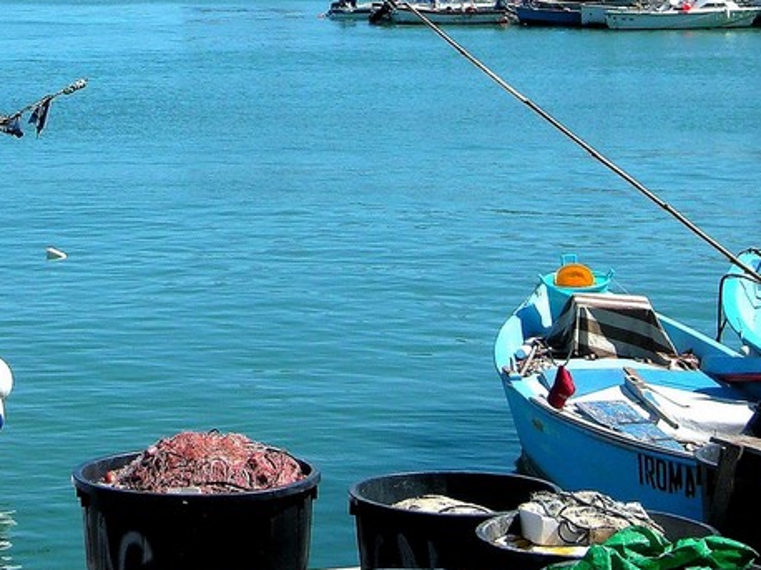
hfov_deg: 15.9
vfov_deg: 11.9
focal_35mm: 123
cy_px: 37
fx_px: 2703
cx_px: 121
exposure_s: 1/750
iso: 50
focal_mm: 9.1
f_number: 3.7
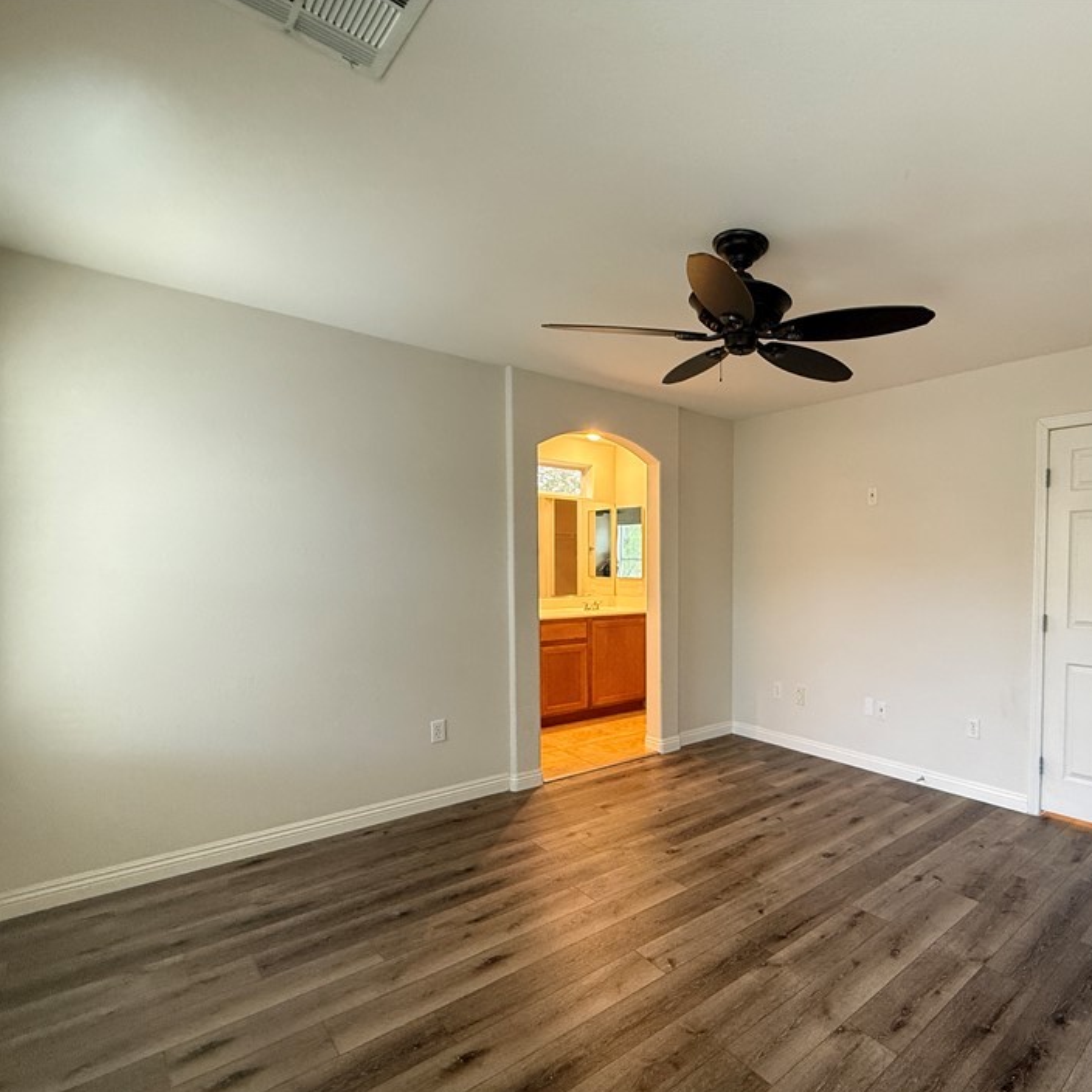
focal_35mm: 18
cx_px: 766
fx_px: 642
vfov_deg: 80.6
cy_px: 591
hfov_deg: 76.9
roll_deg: -0.4
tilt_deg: -2.1
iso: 500
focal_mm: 2.22
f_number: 2.2
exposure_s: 1/60
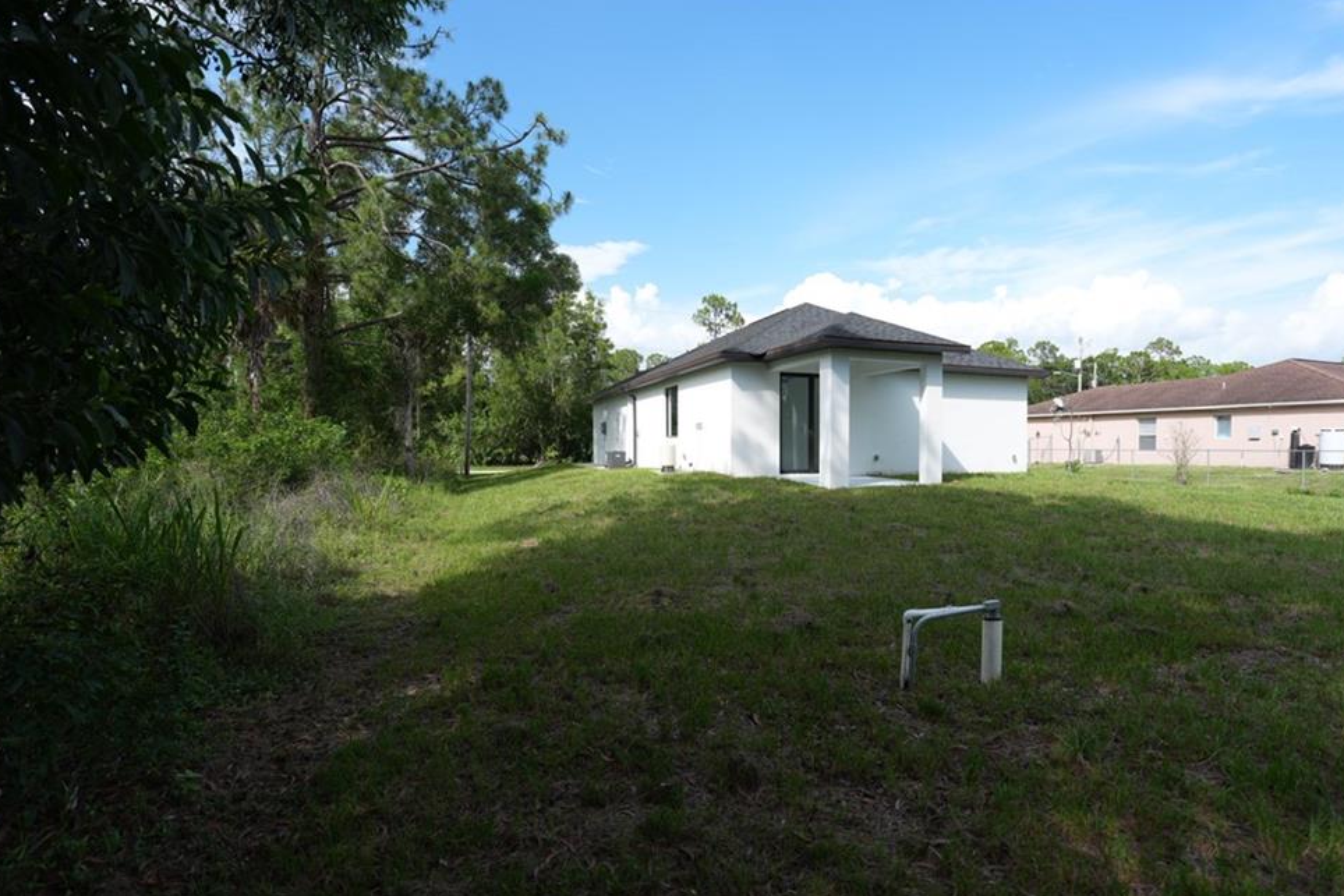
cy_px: 465
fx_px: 635
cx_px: 694
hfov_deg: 93.2
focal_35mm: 17
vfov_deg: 70.4
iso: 100
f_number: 4
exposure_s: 1/500
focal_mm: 16
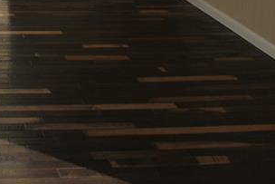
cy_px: -122
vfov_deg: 13.8
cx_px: -42
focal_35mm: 91
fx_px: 695
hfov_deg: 21.1
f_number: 6.3
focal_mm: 18
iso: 100
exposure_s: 1/160
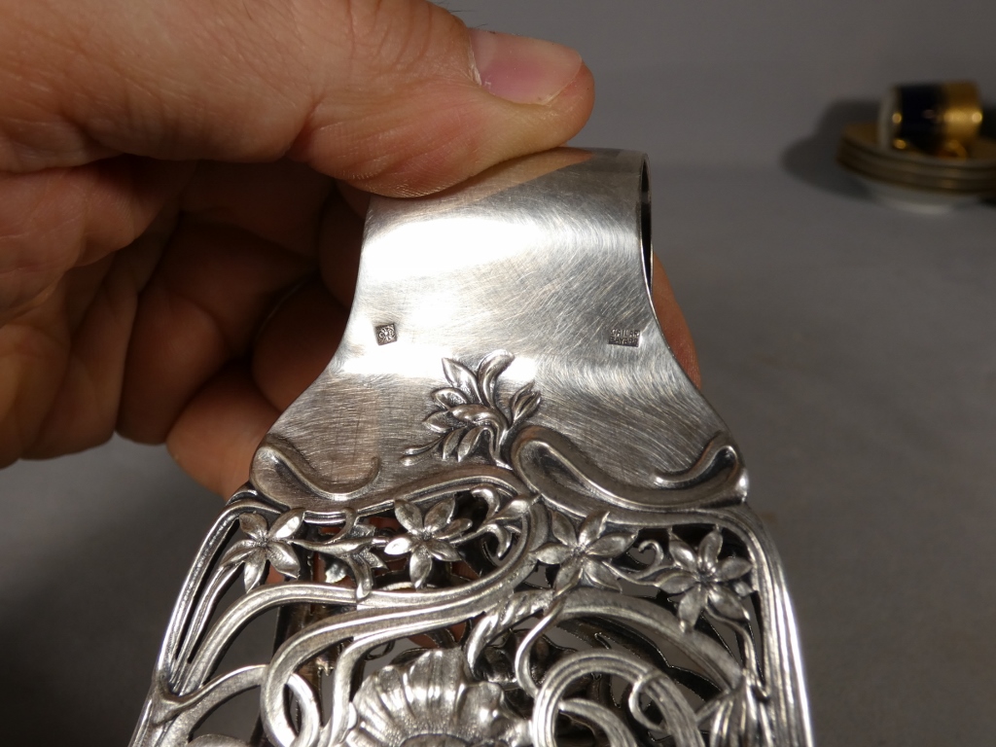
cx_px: 498
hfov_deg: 58.4
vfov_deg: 45.4
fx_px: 892
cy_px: 374
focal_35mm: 31
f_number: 3.3
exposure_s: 1/125
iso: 80
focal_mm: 5.5
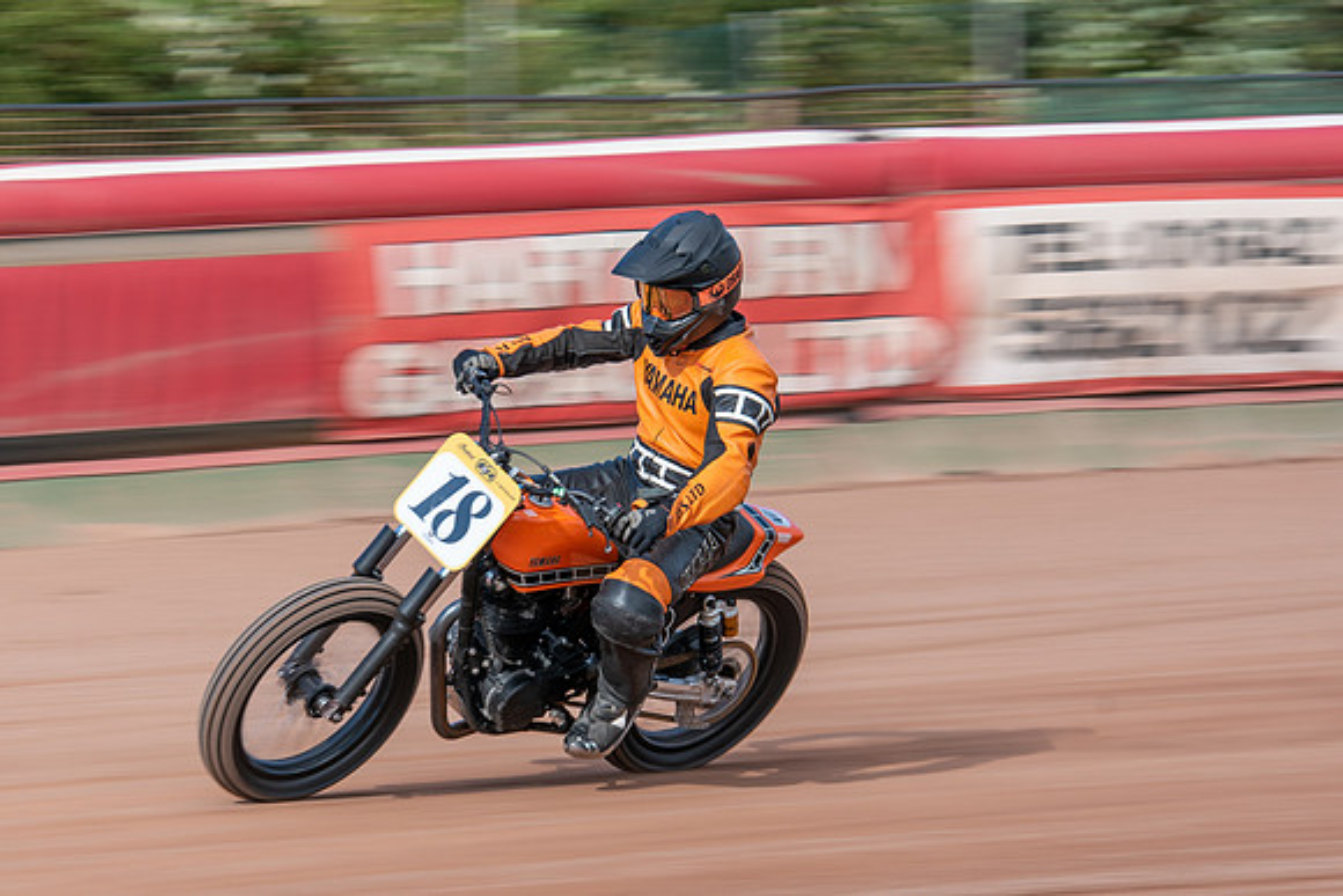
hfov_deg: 8.4
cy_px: 588
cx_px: 424
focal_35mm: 246
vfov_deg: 5.6
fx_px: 9173
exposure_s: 1/100
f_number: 8
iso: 100
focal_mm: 140
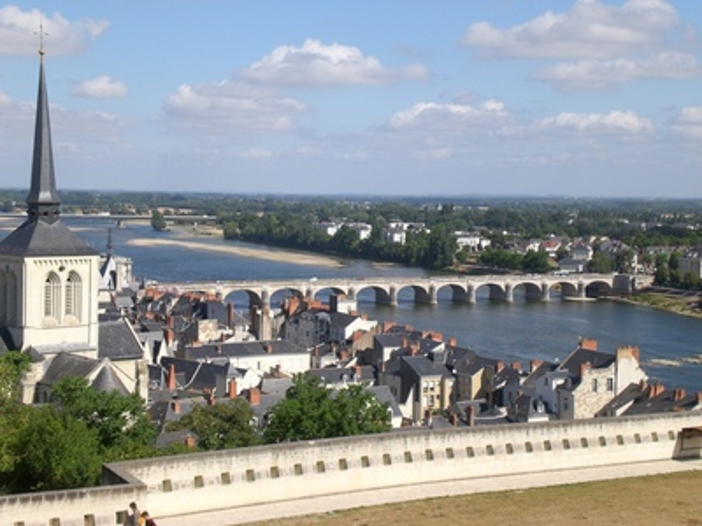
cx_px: 351
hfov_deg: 30.7
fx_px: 1278
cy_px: 263
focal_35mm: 63
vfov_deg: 23.3
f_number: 5.7
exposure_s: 1/320
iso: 50
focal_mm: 10.4
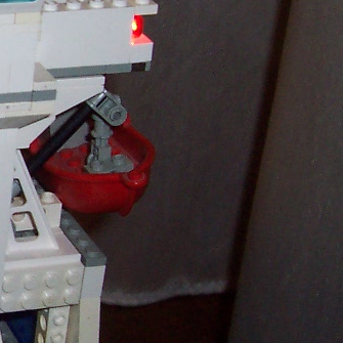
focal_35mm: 117
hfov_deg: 13.6
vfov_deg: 14.9
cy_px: 179
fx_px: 1312
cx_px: -240
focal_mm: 5.6
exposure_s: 1/60
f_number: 2.8
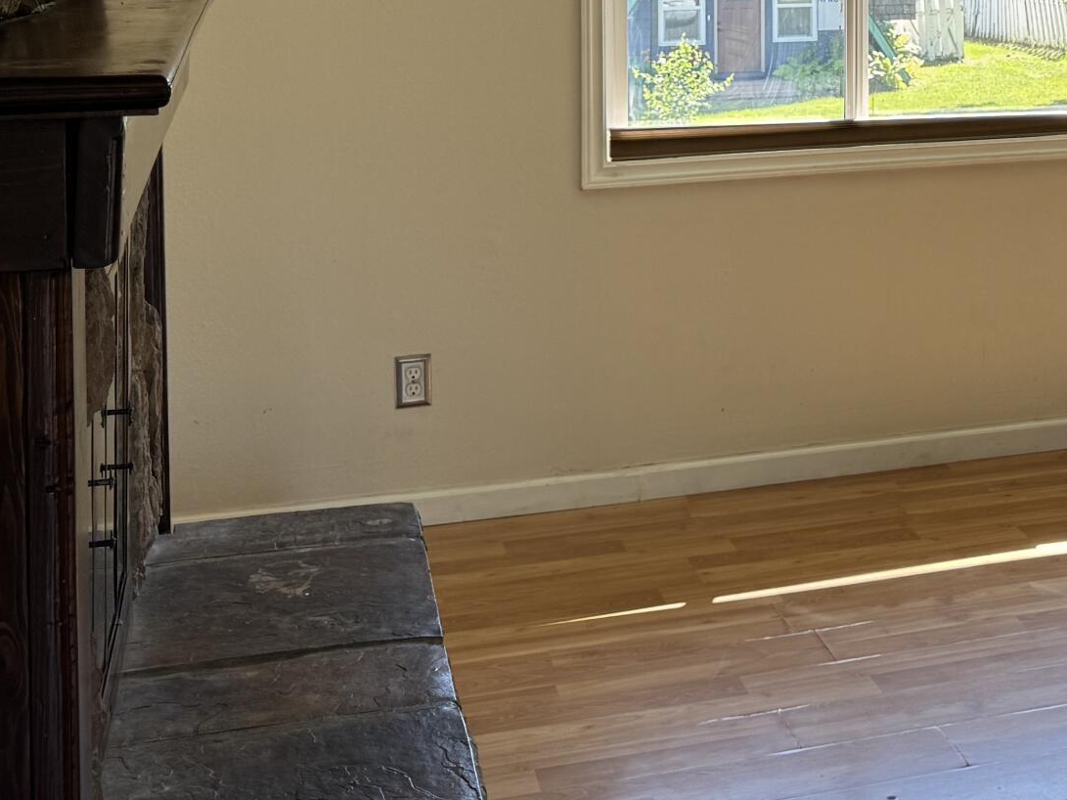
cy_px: -66
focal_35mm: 66
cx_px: 1117
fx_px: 2034
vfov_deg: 21.2
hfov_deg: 27.4
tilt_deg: -1.1
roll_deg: +0.5
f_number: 1.78
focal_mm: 6.76
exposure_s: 1/136
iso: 50
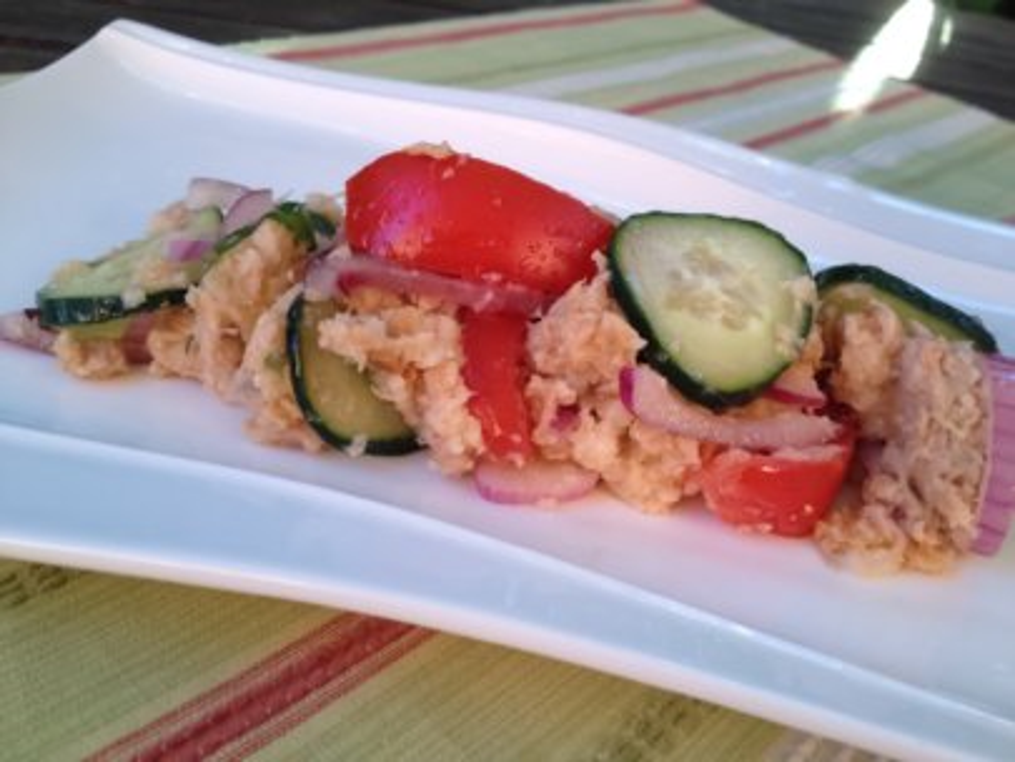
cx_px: 508
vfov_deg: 40.7
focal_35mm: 35
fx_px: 1027
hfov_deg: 52.6
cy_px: 381
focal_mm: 4.28
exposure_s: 1/60
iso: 64
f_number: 2.4
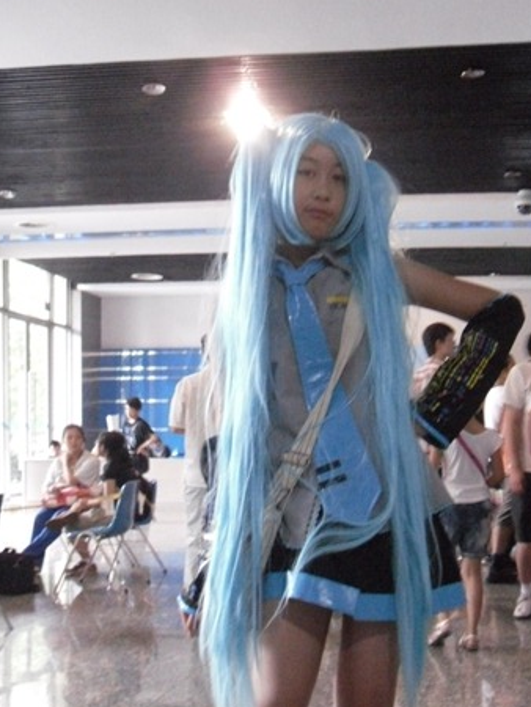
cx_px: 327
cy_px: 452
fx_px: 1308
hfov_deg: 22.9
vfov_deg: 30.1
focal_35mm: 64
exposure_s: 1/16
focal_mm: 6.3
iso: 800
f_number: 3.5
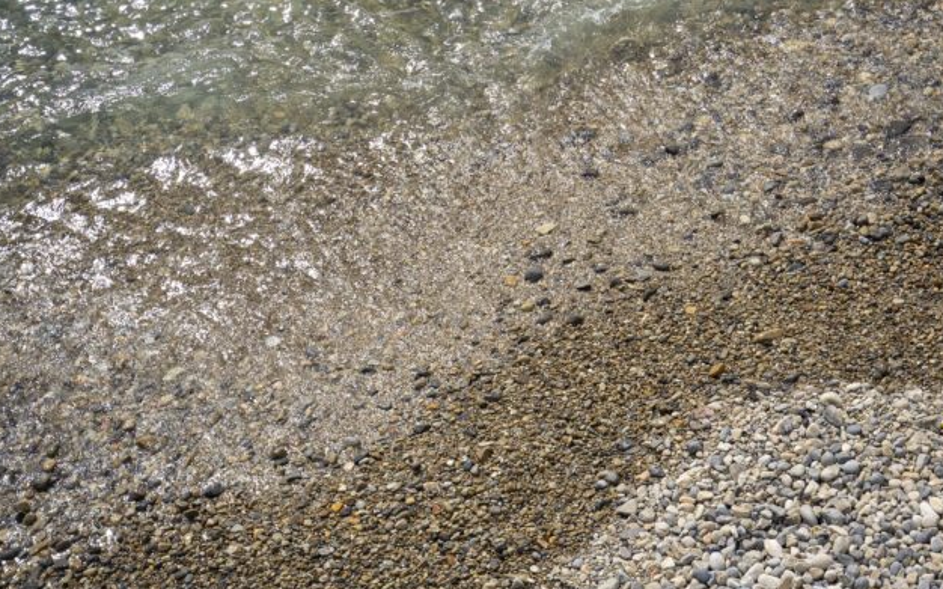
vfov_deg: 13.0
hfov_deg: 20.8
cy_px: 71
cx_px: 507
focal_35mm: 100
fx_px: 2570
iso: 100
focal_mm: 60
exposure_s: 1/320
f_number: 8
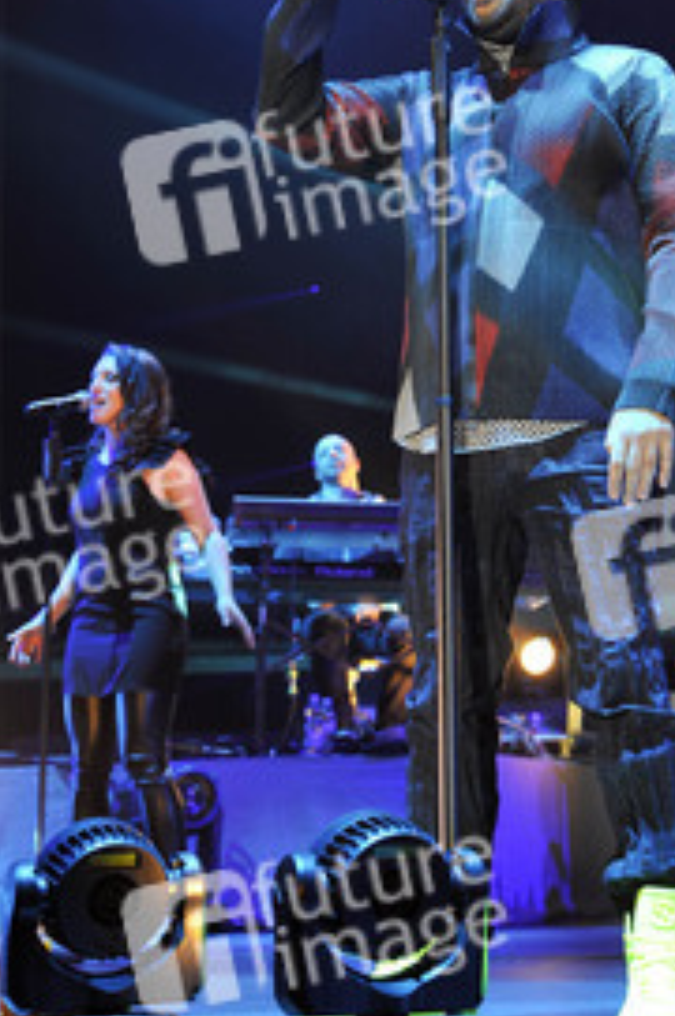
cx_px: 424
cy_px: 364
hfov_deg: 19.9
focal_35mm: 68
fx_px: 1917
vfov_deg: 29.5
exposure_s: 1/160
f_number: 5
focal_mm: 46
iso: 800
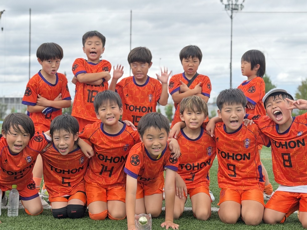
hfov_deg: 30.7
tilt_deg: +0.4
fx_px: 559
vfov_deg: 23.3
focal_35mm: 63
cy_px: 112
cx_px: 129
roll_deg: +1.2
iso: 100
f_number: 1.78
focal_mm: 6.76
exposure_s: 1/928
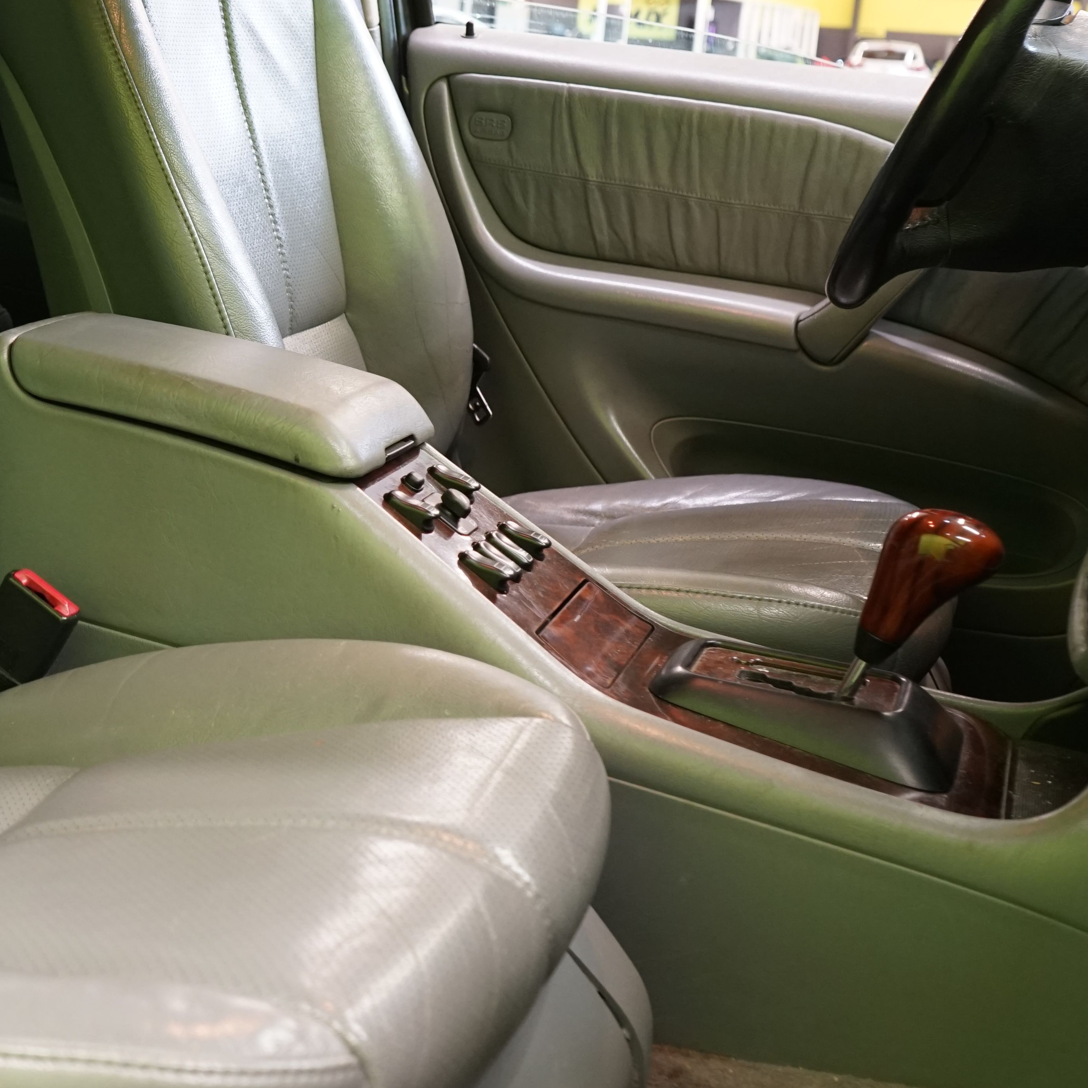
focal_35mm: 55
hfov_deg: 29.9
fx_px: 1956
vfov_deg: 30.9
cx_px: 126
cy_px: 401
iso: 1600
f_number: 5
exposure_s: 1/25
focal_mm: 30
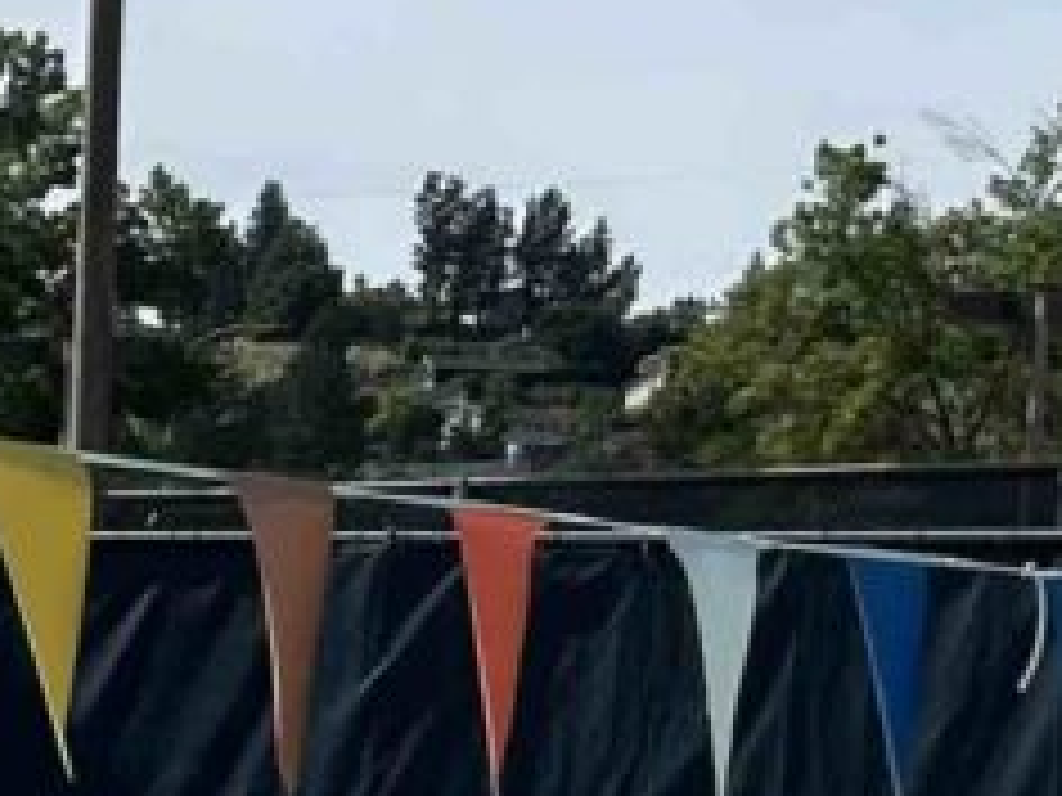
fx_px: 4326
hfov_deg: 13.8
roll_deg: -1.5
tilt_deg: -10.7
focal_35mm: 141
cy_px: 2033
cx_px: 72
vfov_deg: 9.2
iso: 50
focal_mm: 5.7
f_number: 1.5
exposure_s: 1/6993
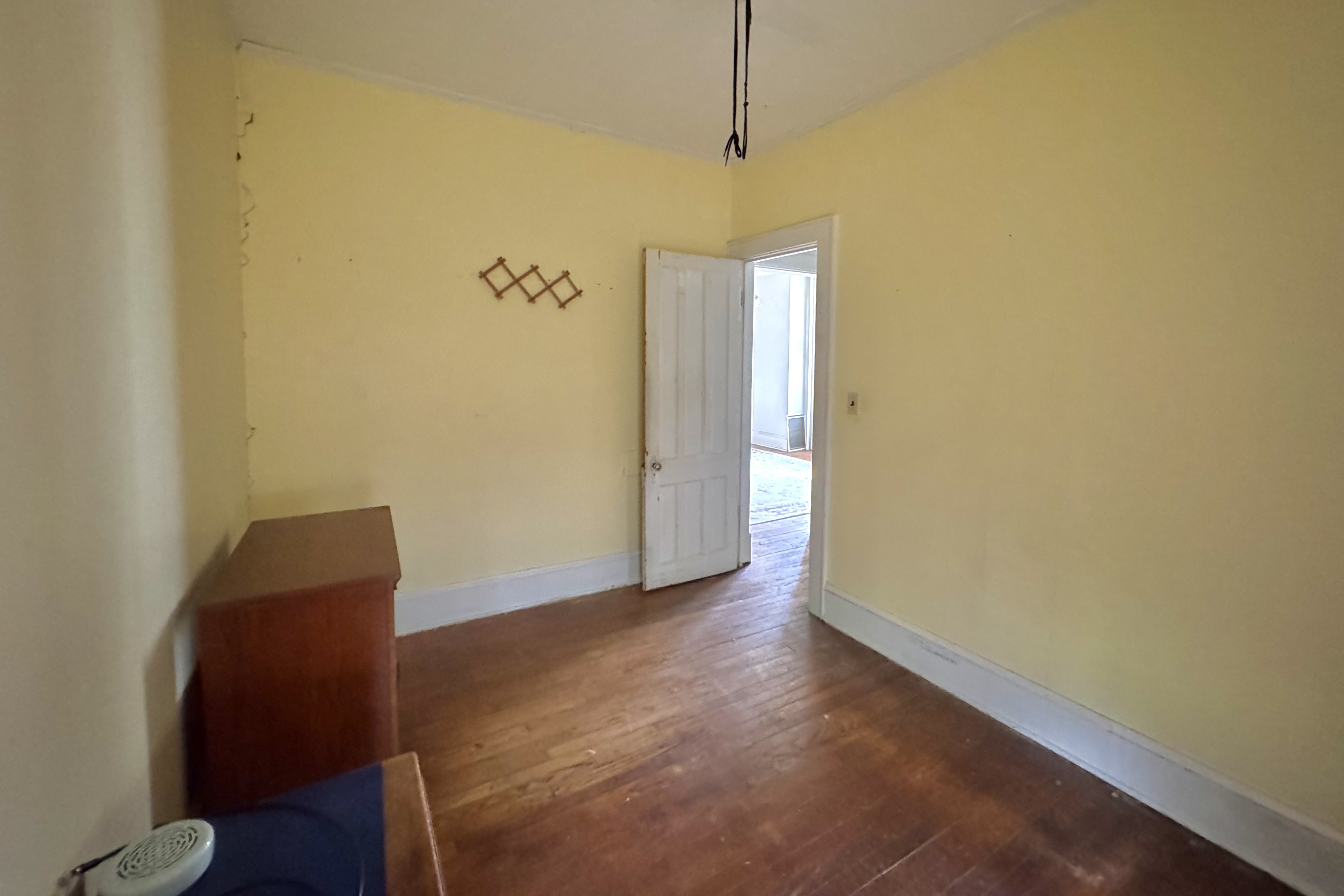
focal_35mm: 15
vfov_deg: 76.9
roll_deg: -0.8
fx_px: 560
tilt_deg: -4.4
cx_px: 687
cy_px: 389
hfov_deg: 100.4
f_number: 2.2
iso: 1250
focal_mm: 2.22
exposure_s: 1/58
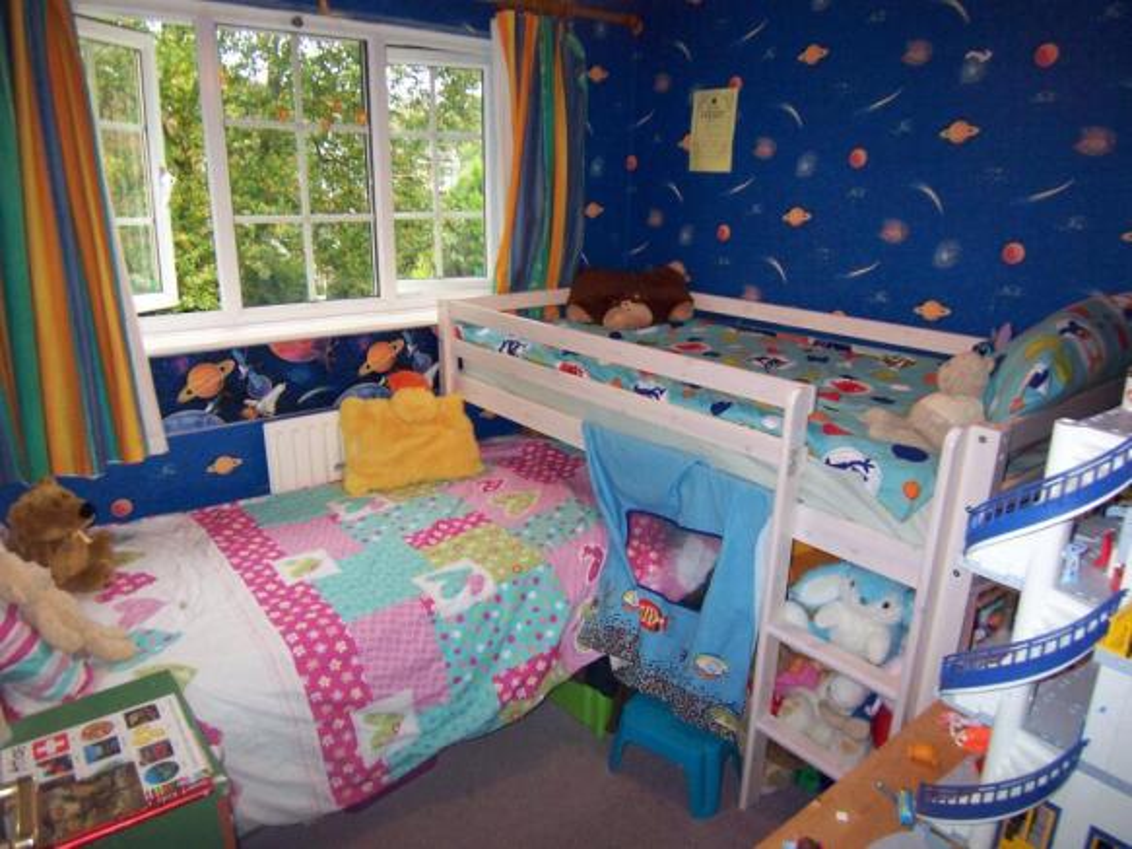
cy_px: 424
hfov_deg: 73.9
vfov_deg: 58.9
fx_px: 752
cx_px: 566
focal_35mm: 23
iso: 200
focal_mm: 3.8
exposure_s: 1/30
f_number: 2.8
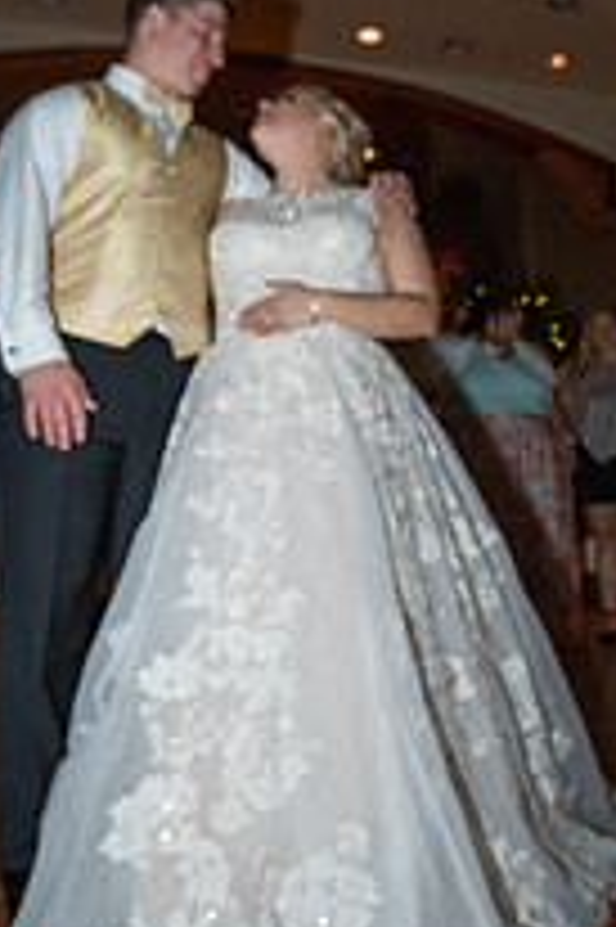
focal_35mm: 35
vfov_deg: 53.9
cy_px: 346
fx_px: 900
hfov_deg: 37.2
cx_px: 436
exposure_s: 1/250
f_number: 5.6
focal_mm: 16
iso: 8000
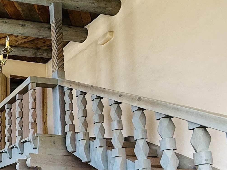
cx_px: -56
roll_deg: -1.3
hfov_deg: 33.9
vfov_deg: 30.7
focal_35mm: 43
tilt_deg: +6.0
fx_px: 282
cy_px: 177
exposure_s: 1/99
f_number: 2.2
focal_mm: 2.22
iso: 64
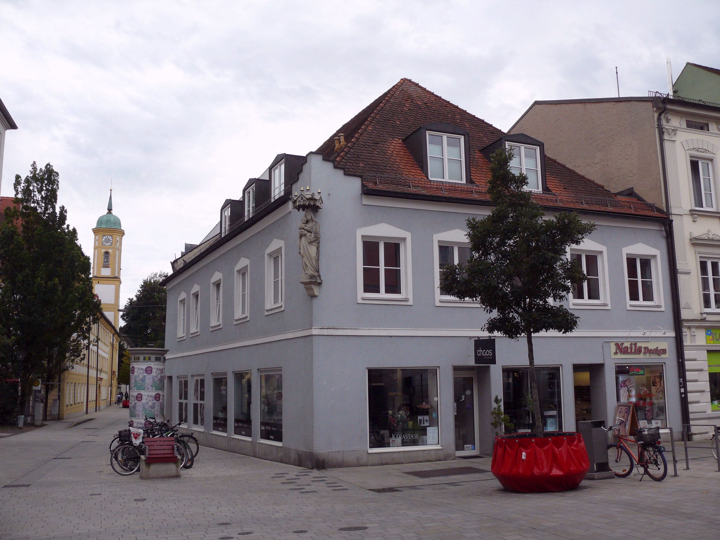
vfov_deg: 40.7
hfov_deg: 52.6
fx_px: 728
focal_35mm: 35
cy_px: 270
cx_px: 360
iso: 100
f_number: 4
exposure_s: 1/160
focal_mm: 7.4
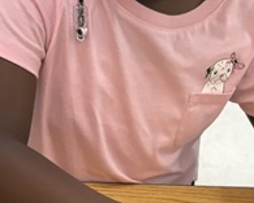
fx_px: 1000
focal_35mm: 133
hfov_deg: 14.5
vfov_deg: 11.1
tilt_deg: -45.1
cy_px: 310
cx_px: 89
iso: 320
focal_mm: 5.96
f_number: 1.6
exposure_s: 1/60
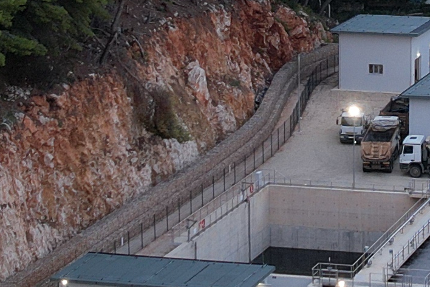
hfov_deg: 12.0
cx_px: 367
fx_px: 2030
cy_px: 69
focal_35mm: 170
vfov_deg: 8.1
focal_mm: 8.38
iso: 100
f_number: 2.8
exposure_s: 1/30
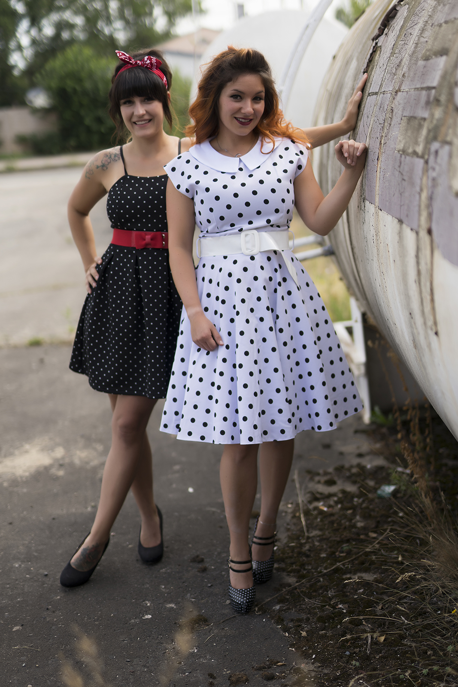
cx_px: 229
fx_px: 954
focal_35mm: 50
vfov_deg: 39.6
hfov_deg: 27.0
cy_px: 344
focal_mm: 50
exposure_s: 1/2000
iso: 100
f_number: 1.4
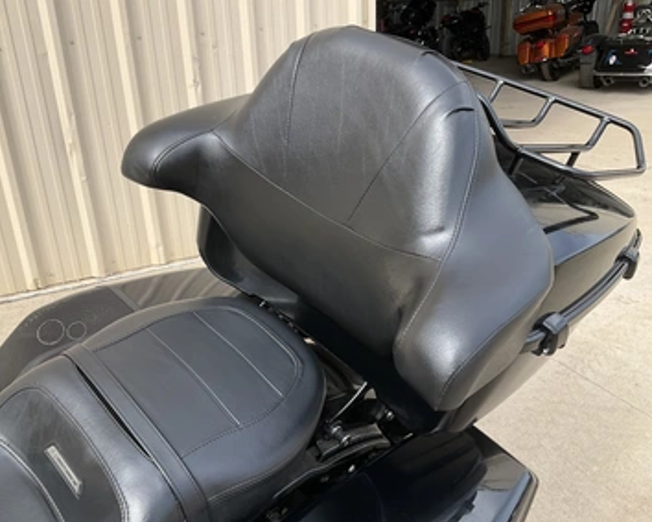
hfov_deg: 55.5
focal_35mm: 32
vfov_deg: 45.8
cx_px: 287
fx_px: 617
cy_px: 275
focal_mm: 3
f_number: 1.8
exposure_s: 1/855
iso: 25
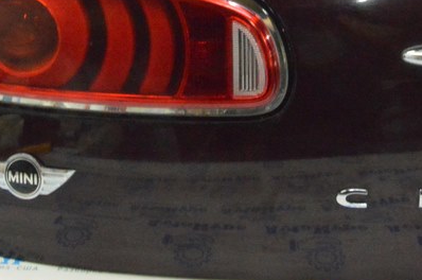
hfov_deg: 23.9
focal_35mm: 85
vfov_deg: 15.4
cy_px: -56
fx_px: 995
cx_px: 254
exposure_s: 1/20
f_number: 20
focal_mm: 22
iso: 6400
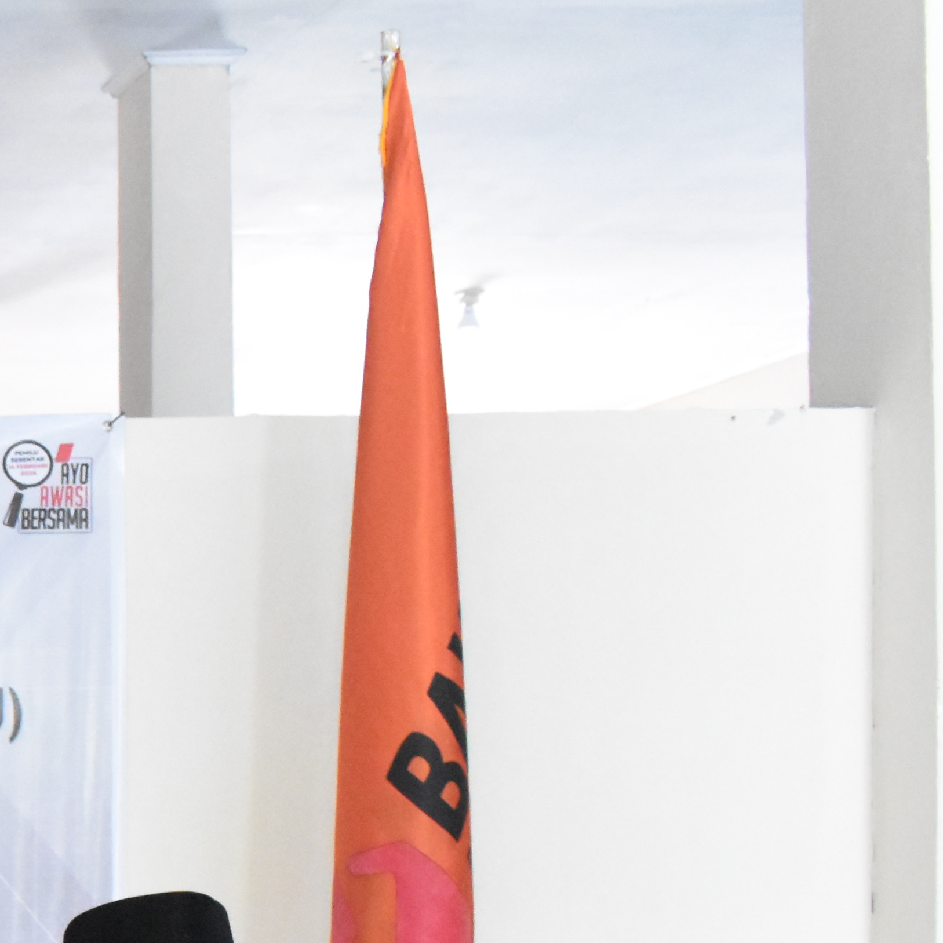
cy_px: 1003
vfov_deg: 17.9
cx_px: -793
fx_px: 2897
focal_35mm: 94
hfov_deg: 15.6
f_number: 7.1
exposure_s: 1/50
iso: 8000
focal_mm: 20
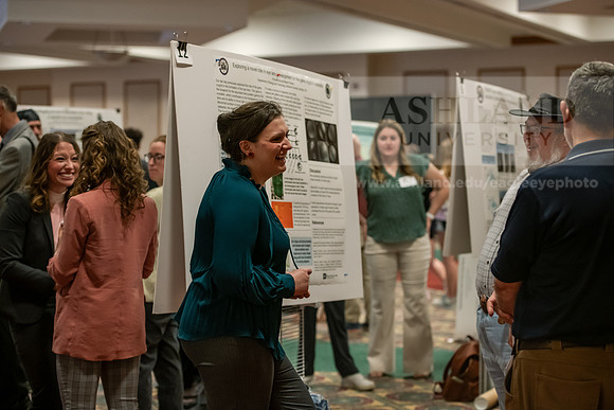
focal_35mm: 78
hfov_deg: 26.0
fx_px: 1331
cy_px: 205
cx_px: 307
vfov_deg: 17.5
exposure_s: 1/200
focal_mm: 78
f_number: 3.2
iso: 2000
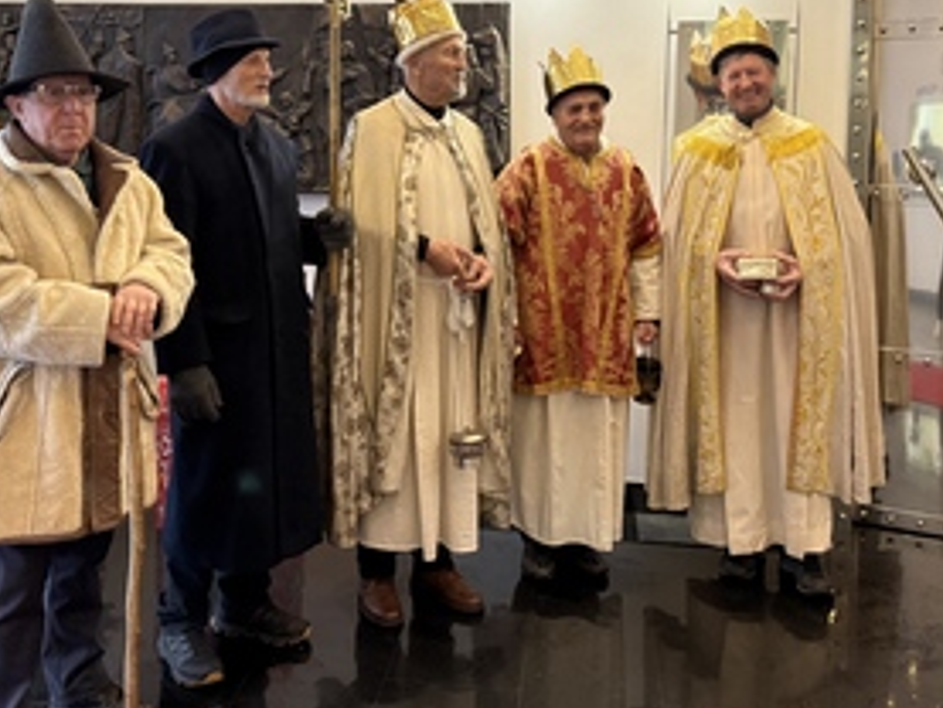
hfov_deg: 47.7
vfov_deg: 36.3
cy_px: 214
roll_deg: +0.2
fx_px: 1063
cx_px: 409
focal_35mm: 39
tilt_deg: -4.1
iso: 640
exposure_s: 1/50
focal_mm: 6.76
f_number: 1.78
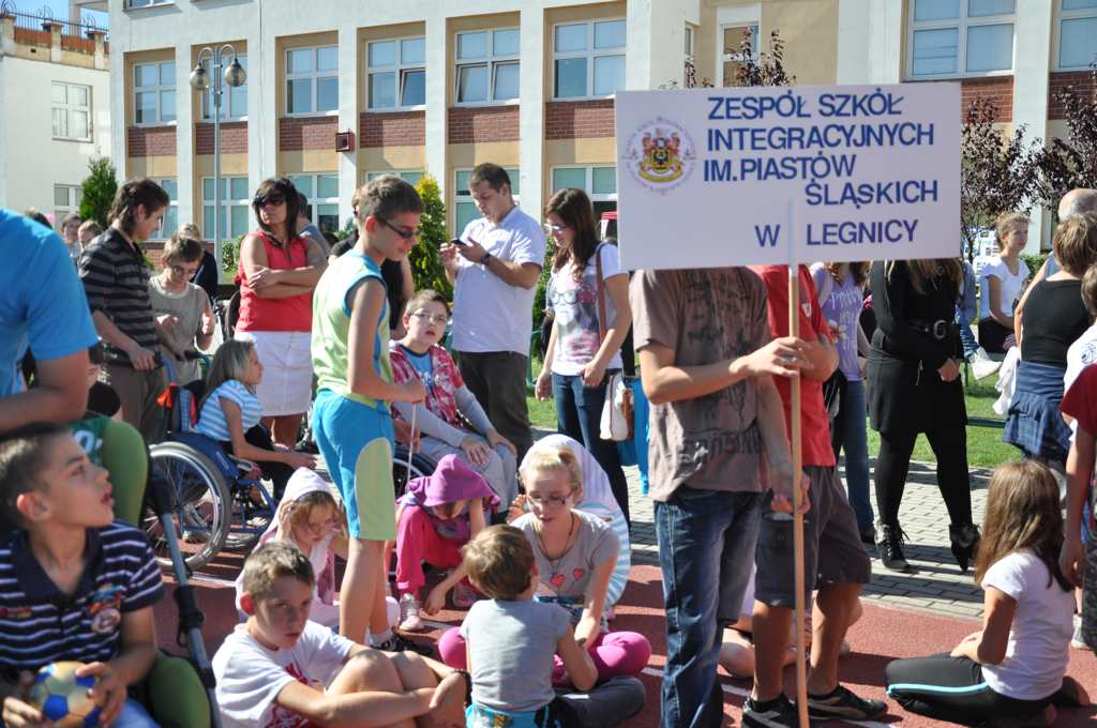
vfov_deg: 31.8
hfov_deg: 46.5
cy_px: 364
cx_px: 548
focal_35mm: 42
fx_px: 1278
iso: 500
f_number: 4
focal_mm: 28
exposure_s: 1/2000
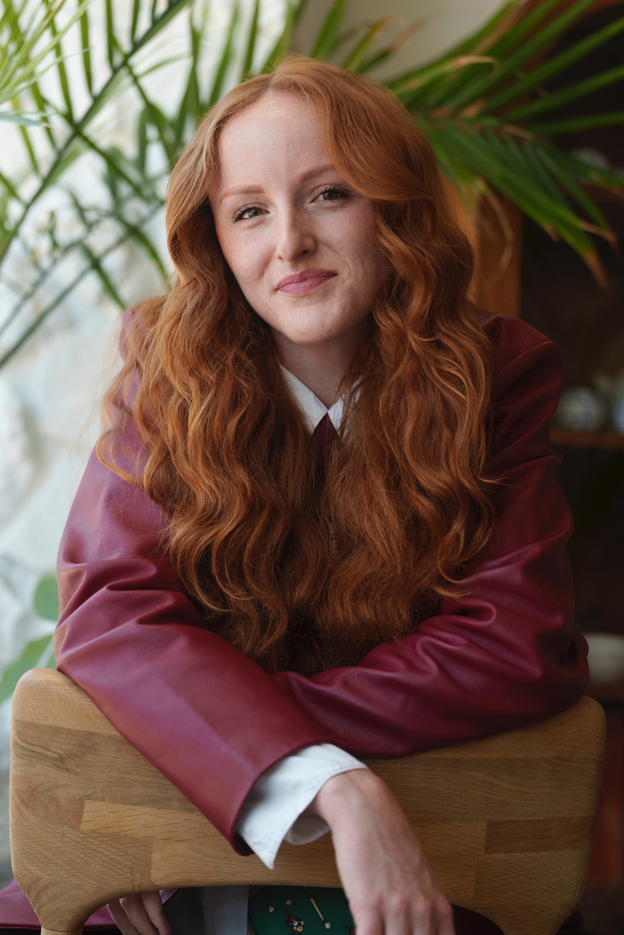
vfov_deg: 24.5
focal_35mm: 83
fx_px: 2155
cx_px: 312
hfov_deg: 16.5
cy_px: 468
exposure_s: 1/800
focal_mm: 83
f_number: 2.8
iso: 800
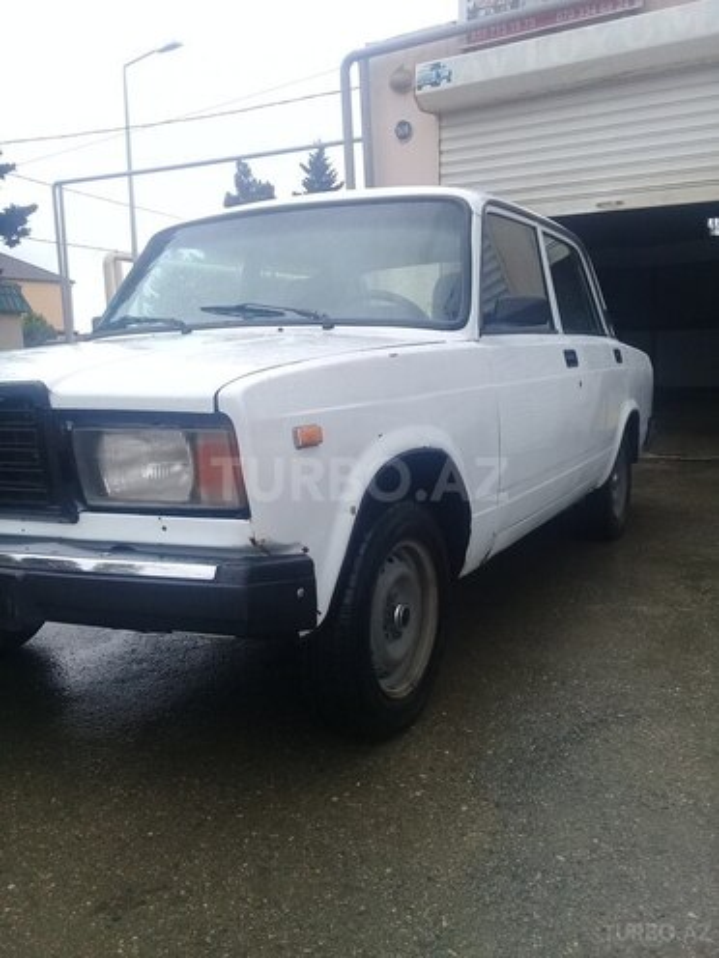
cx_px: 360
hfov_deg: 45.4
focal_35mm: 31
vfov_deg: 58.4
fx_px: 859
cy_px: 479
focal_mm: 3.3
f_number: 2.2
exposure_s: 1/140
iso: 50
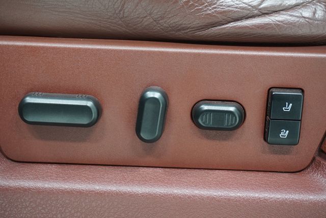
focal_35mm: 58
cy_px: 109
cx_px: 163
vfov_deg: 23.4
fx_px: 525
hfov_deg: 34.5
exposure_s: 1/60
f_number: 5.6
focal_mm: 39
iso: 1600
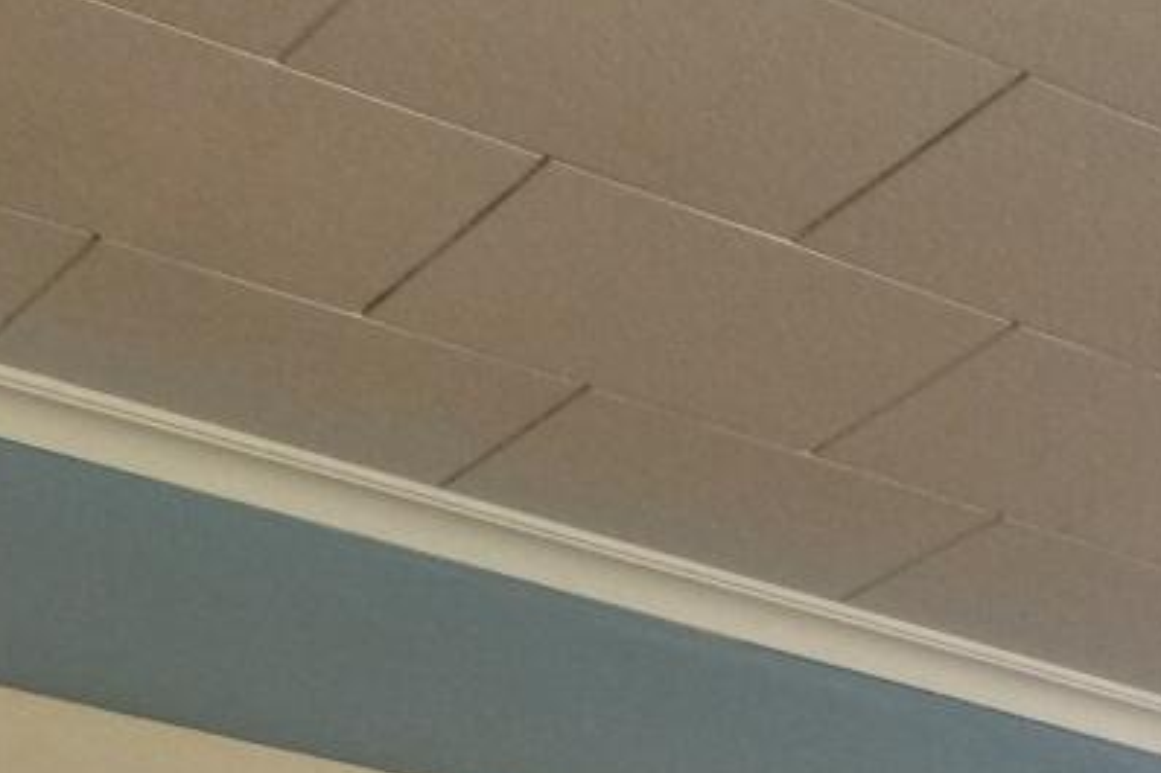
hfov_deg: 14.7
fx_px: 3643
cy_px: 1998
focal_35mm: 113
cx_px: 2380
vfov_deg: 10.2
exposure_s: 1/3.2
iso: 800
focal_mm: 10
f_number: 4
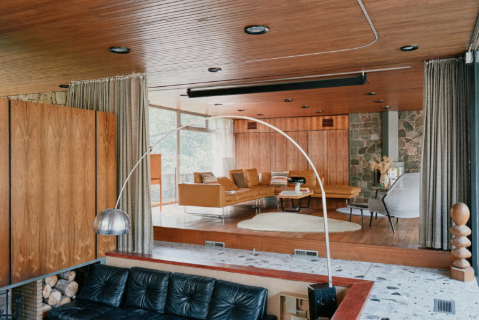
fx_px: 386
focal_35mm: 29
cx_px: 240
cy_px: 160
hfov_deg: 63.7
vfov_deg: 45.0
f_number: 6.4
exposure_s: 1/80
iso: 1600
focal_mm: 19.4
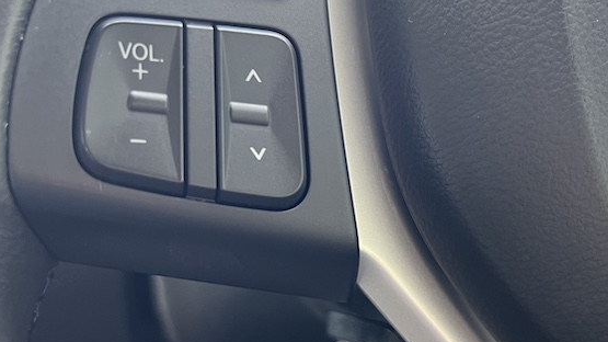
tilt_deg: -21.4
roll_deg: -6.9
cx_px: 438
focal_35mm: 51
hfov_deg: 39.7
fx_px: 822
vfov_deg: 23.5
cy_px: 198
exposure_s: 1/81
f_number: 1.5
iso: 125
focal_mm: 5.7
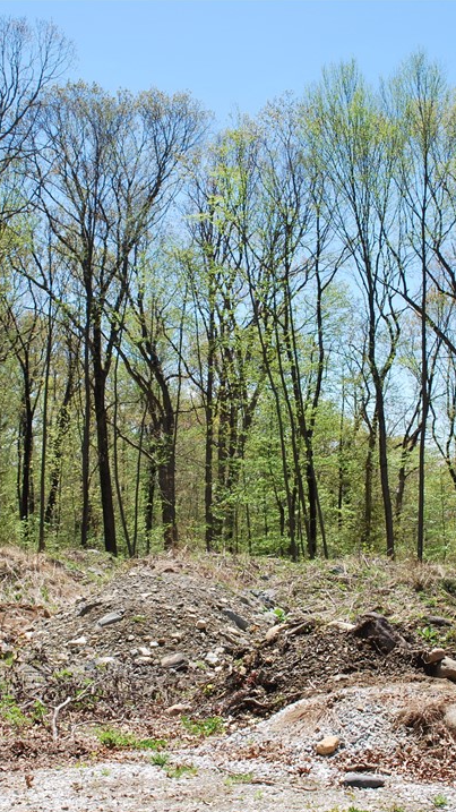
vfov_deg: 36.6
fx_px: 1226
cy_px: 408
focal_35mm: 57
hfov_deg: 21.1
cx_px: 227
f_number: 7.1
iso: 100
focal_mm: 24
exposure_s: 1/200
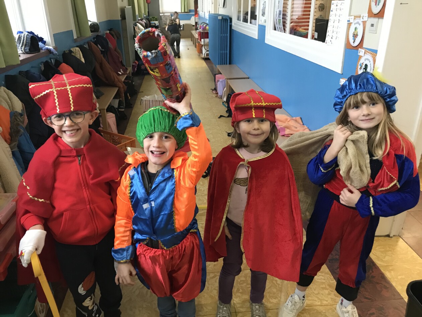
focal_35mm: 28
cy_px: 158
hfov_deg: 63.4
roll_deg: +0.3
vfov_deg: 49.7
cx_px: 211
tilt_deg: -22.8
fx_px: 341
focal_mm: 3.99
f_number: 1.8
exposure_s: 1/17
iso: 80
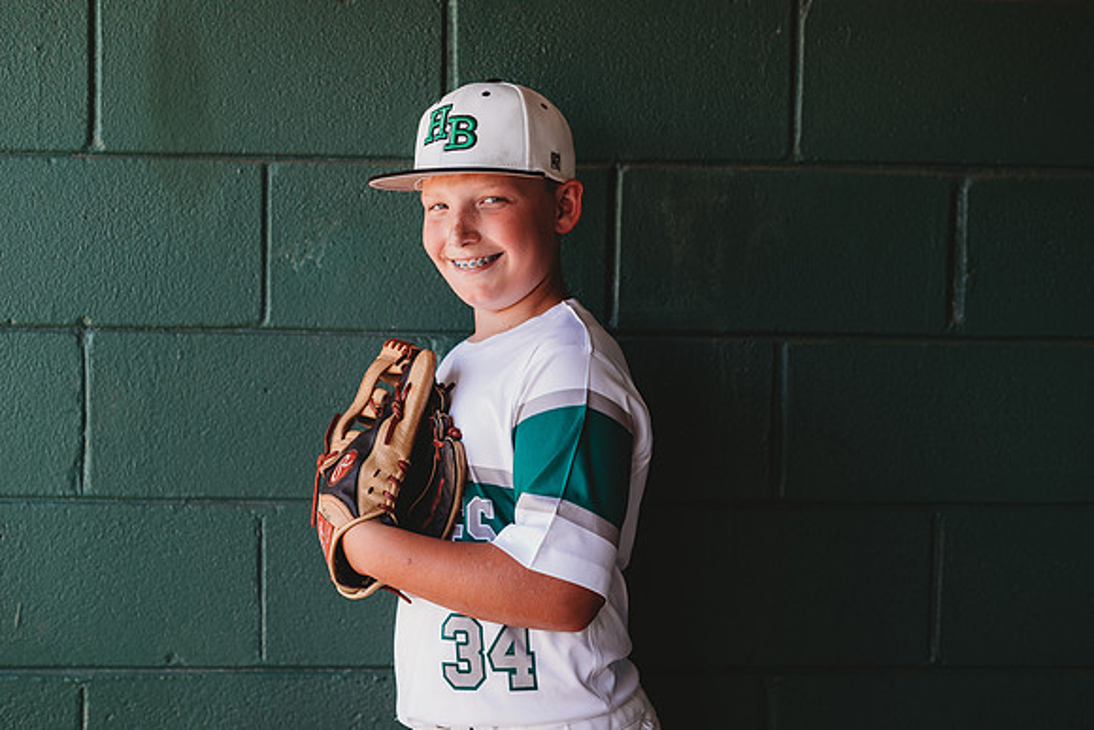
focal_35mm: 85
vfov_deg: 16.1
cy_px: 365
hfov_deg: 23.9
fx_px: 2584
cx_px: 547
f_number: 2.8
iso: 160
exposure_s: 1/200
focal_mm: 85
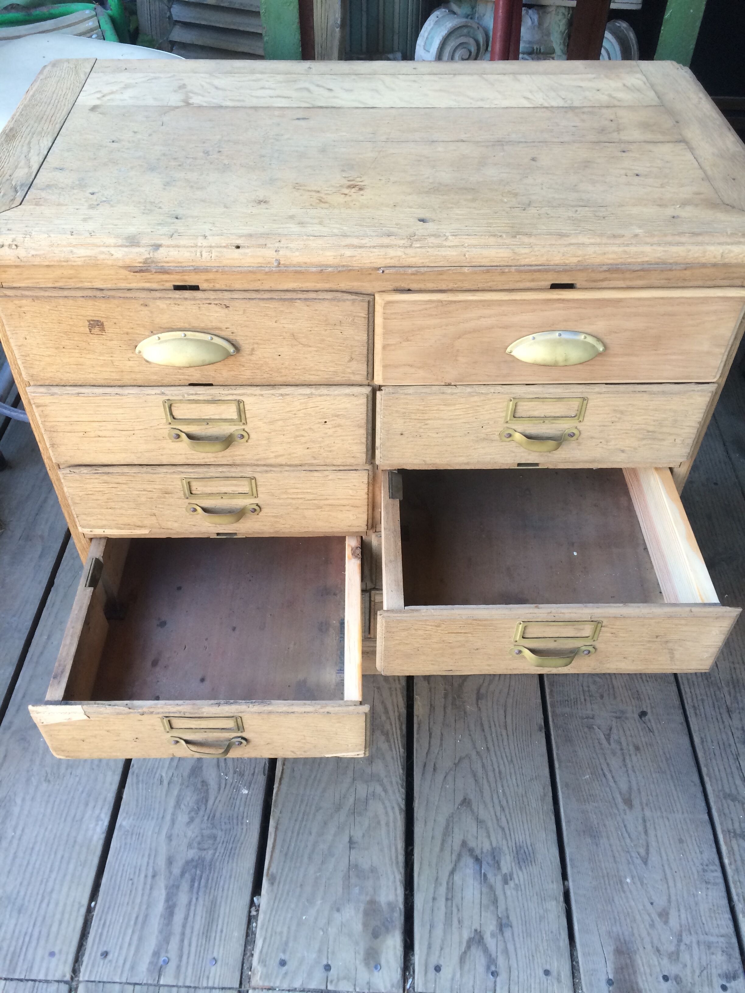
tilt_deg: -47.3
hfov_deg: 48.2
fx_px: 832
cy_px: 496
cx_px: 372
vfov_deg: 61.7
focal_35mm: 29
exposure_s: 1/33
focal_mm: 4.15
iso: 40
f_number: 2.2
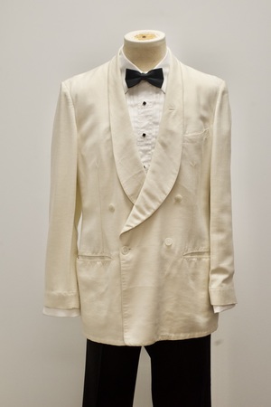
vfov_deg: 28.1
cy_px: 204
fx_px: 813
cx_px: 136
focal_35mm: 72
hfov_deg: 18.9
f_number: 11
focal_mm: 48
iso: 1600
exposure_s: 1/60
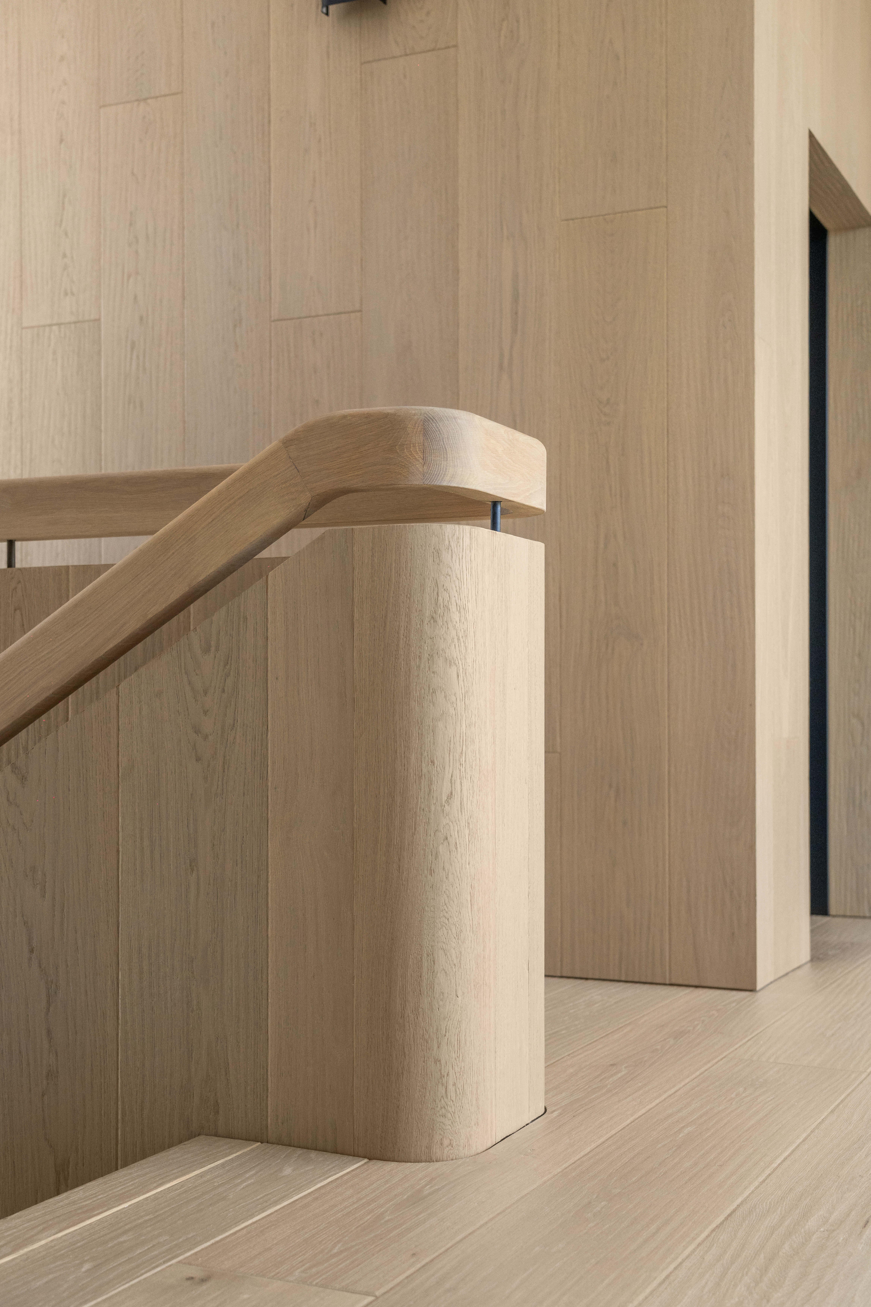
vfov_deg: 45.4
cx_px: 436
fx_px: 1560
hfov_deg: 31.2
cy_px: 654
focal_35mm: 43
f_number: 4.5
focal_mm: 43
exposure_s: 1/400
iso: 1250
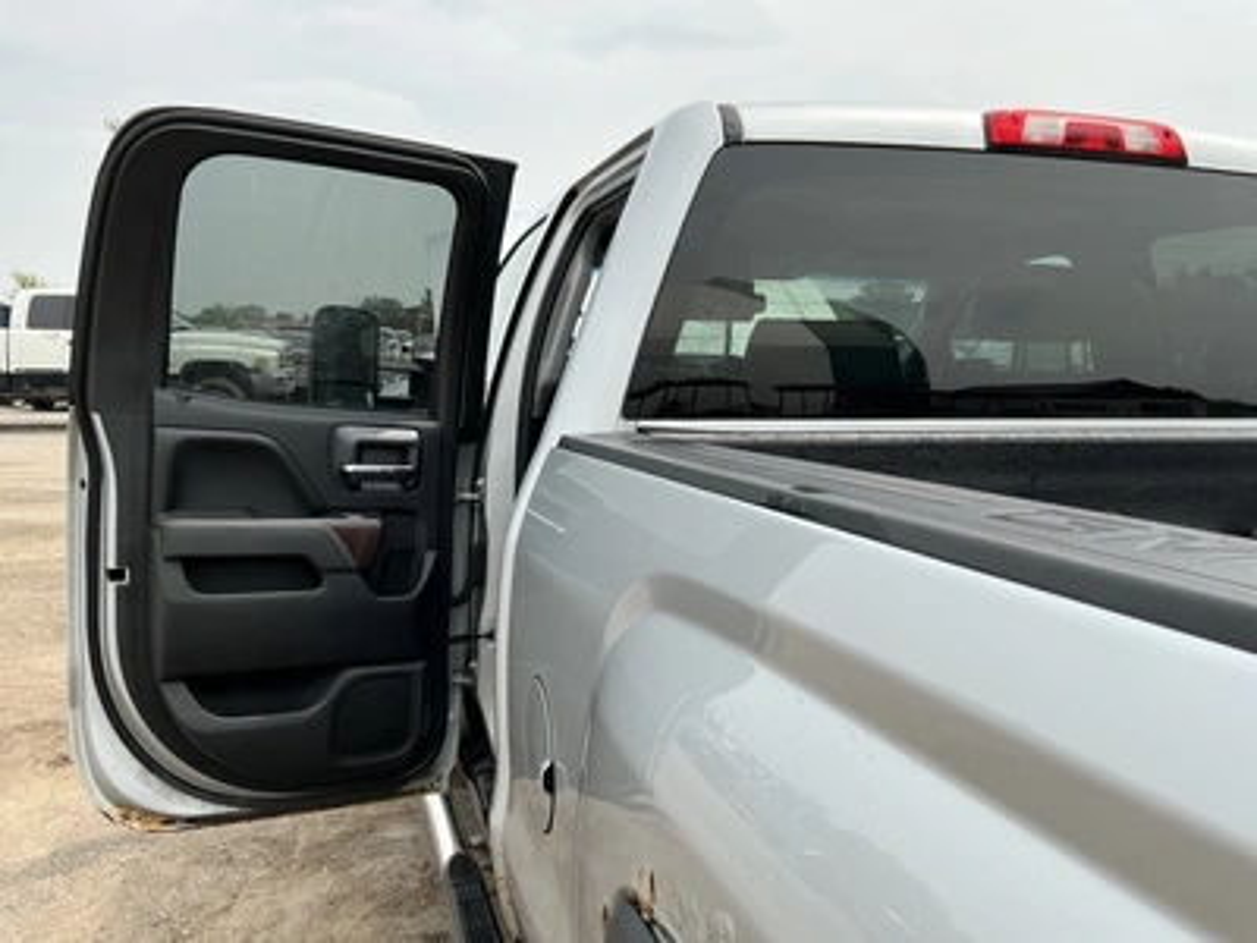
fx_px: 1017
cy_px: 472
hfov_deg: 63.4
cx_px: 628
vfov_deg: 49.7
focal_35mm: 28
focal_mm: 3
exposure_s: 1/1076
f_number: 1.8
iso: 25
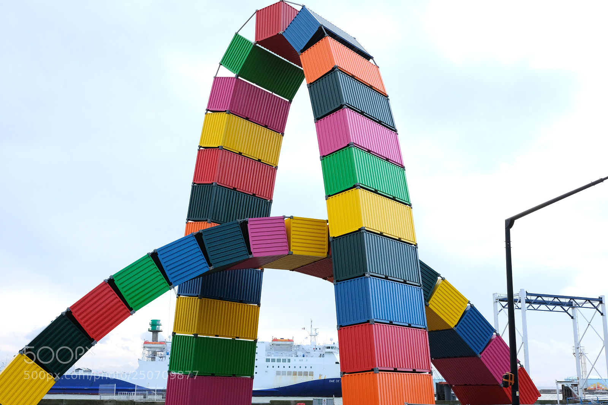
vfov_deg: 32.6
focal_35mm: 41
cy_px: 202
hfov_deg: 47.4
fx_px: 692
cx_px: 304
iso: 1000
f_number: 6.4
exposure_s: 1/1700
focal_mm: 27
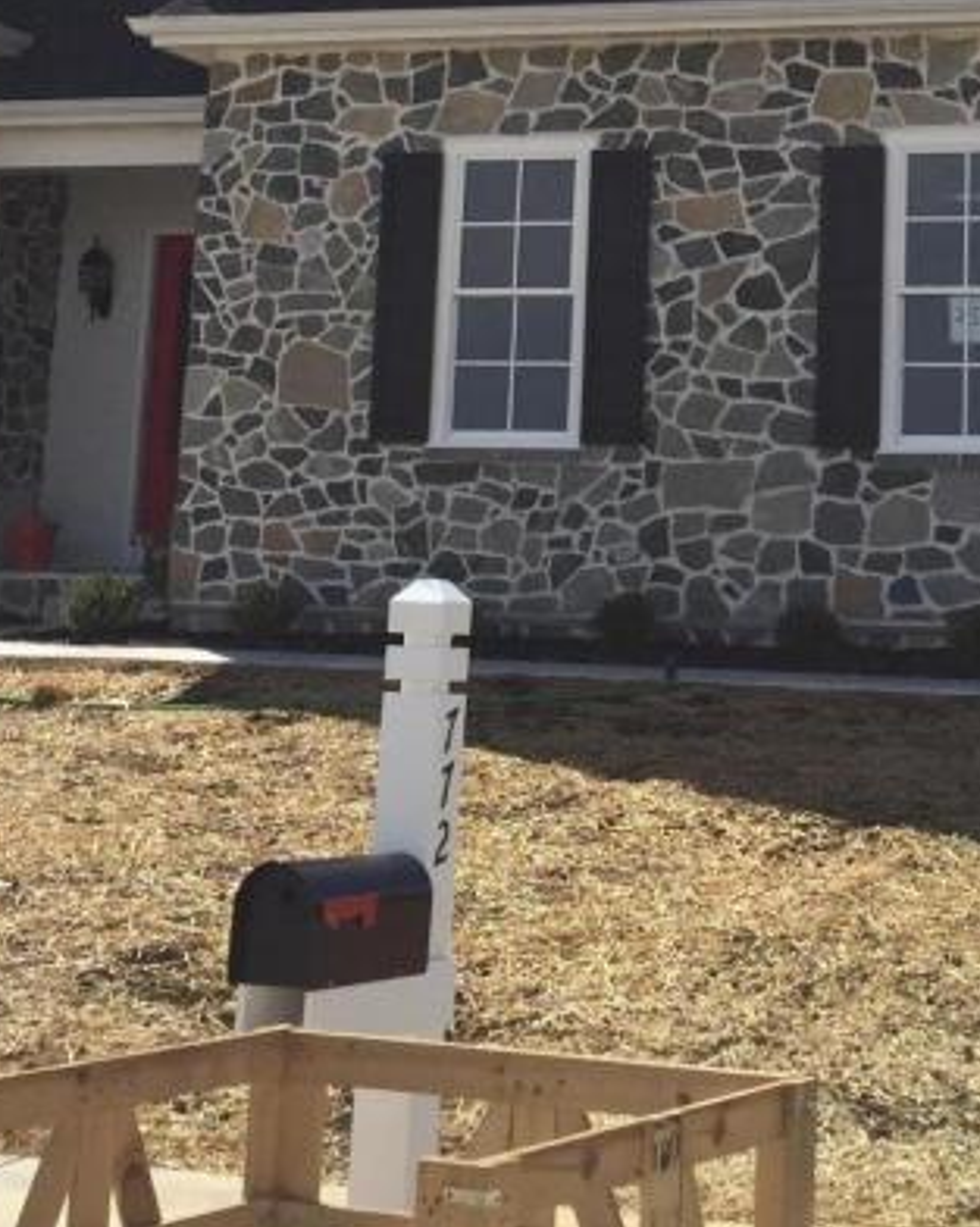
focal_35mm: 74
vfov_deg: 24.7
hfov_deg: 20.4
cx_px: 805
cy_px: 28
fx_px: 2686
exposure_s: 1/2639
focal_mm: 4.15
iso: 32
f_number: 2.2
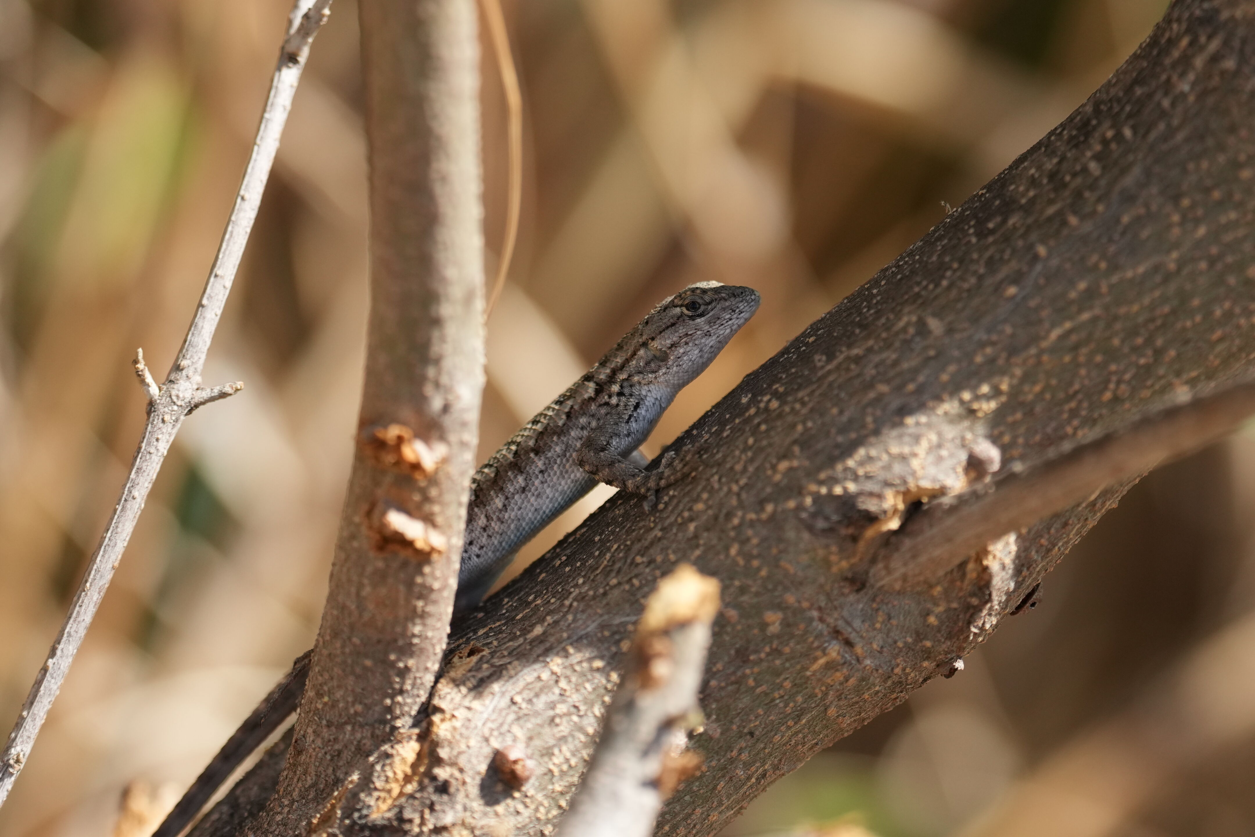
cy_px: 418
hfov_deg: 3.4
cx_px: 628
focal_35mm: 600
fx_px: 20915
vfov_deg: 2.3
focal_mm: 400
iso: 800
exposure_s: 1/2000
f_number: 4.5
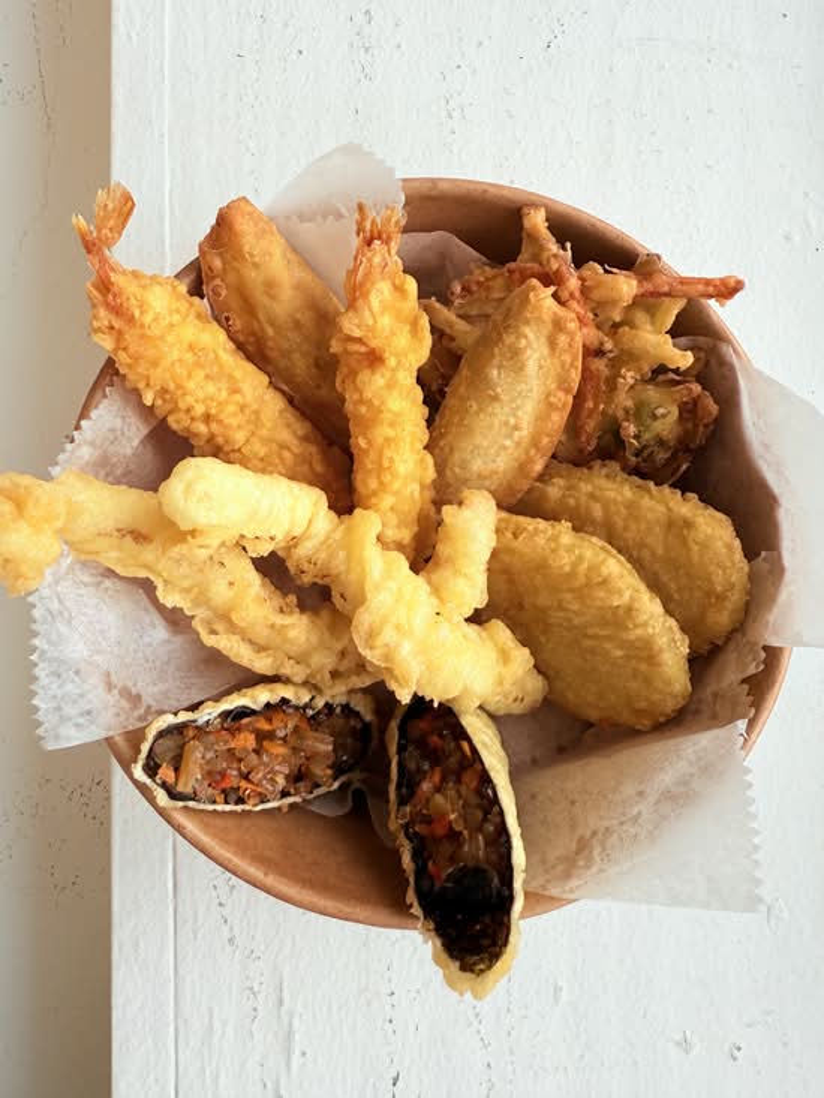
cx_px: 412
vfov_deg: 71.6
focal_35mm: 24
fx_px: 762
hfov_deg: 56.8
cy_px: 549
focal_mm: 2.22
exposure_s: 1/115
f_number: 2.2
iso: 40
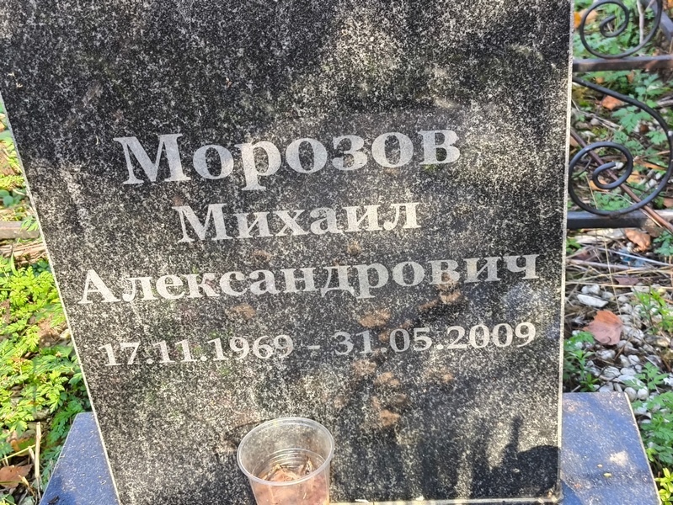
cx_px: 336
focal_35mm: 50
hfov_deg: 38.2
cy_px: 252
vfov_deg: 29.1
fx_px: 973
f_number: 1.7
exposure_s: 1/100
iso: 80
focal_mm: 4.71
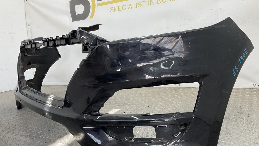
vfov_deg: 36.6
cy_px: 88
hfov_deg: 61.0
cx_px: 128
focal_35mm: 32
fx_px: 220
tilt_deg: -14.5
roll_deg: +3.3
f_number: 1.8
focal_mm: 3
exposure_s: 1/120
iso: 20
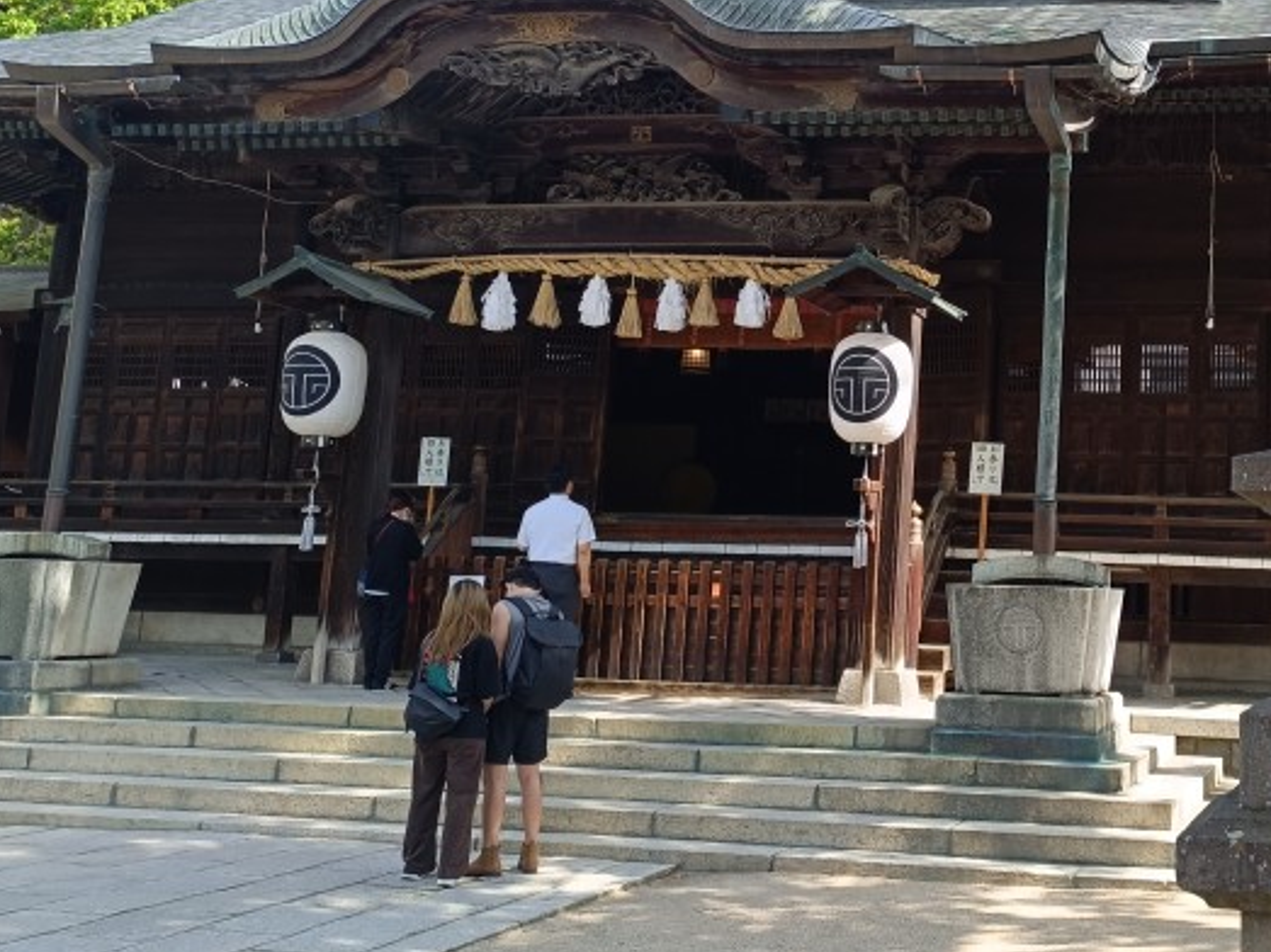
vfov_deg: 30.7
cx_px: 1079
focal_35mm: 47
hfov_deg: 38.4
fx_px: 1725
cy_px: 338
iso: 50
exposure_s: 1/117
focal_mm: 6.14
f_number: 1.65
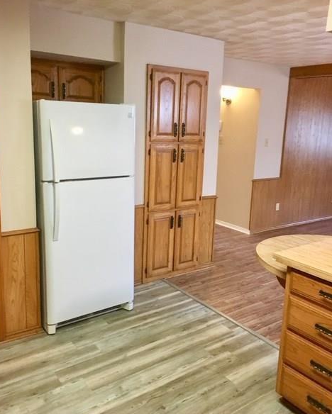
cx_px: 162
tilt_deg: -10.1
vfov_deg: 57.1
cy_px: 198
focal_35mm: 31
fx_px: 380
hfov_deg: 47.2
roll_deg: -2.8
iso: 160
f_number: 2.2
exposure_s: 1/30
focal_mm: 4.15
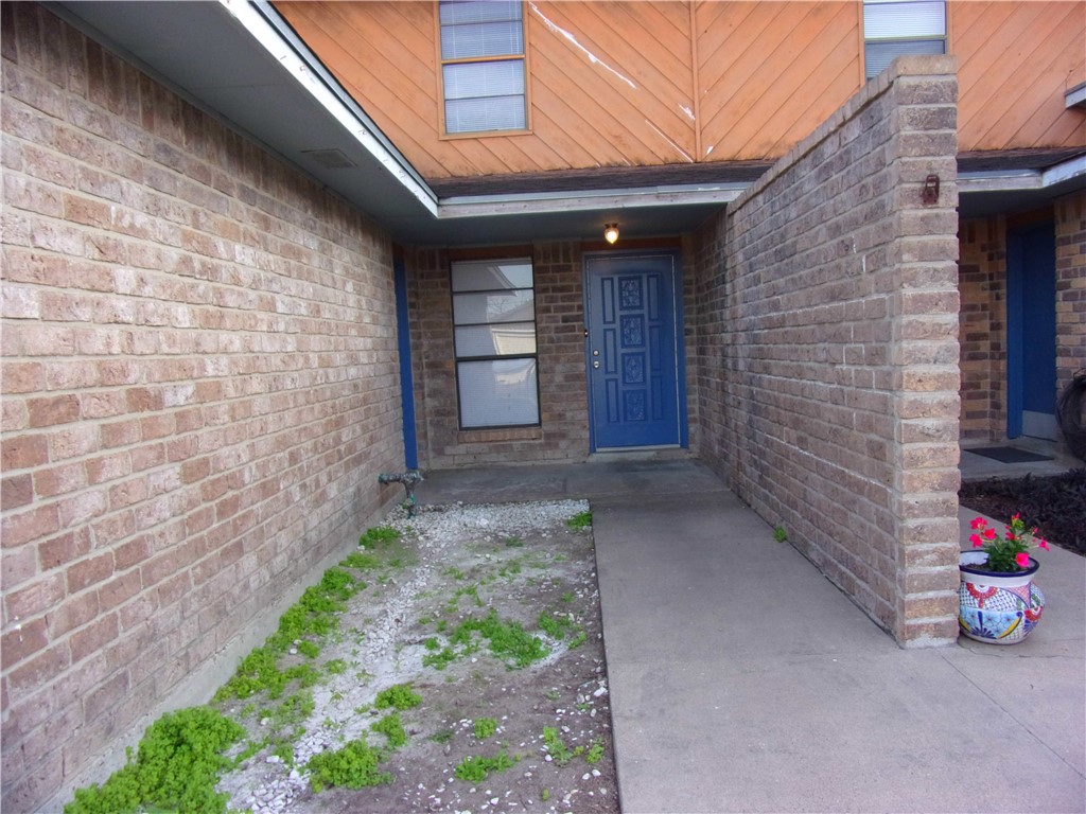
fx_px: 753
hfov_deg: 71.6
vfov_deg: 56.8
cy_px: 407
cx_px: 543
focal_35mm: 24
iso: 80
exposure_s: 1/150
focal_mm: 4.3
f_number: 3.3
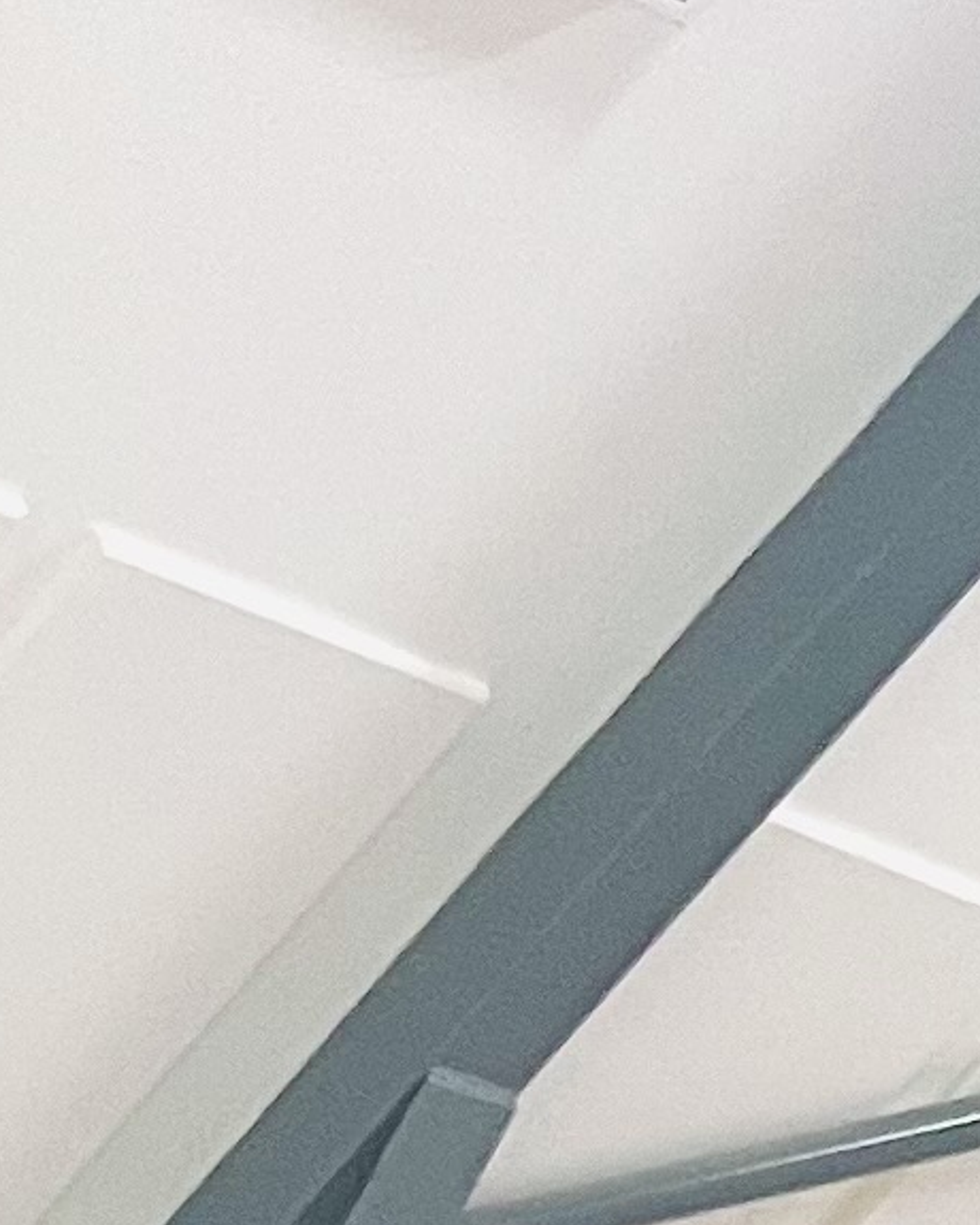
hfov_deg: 7.3
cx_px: 3549
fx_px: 6200
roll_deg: -0.6
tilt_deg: -2.8
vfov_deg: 9.6
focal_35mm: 171
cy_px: 3187
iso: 200
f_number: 1.6
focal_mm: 5.1
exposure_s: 1/60
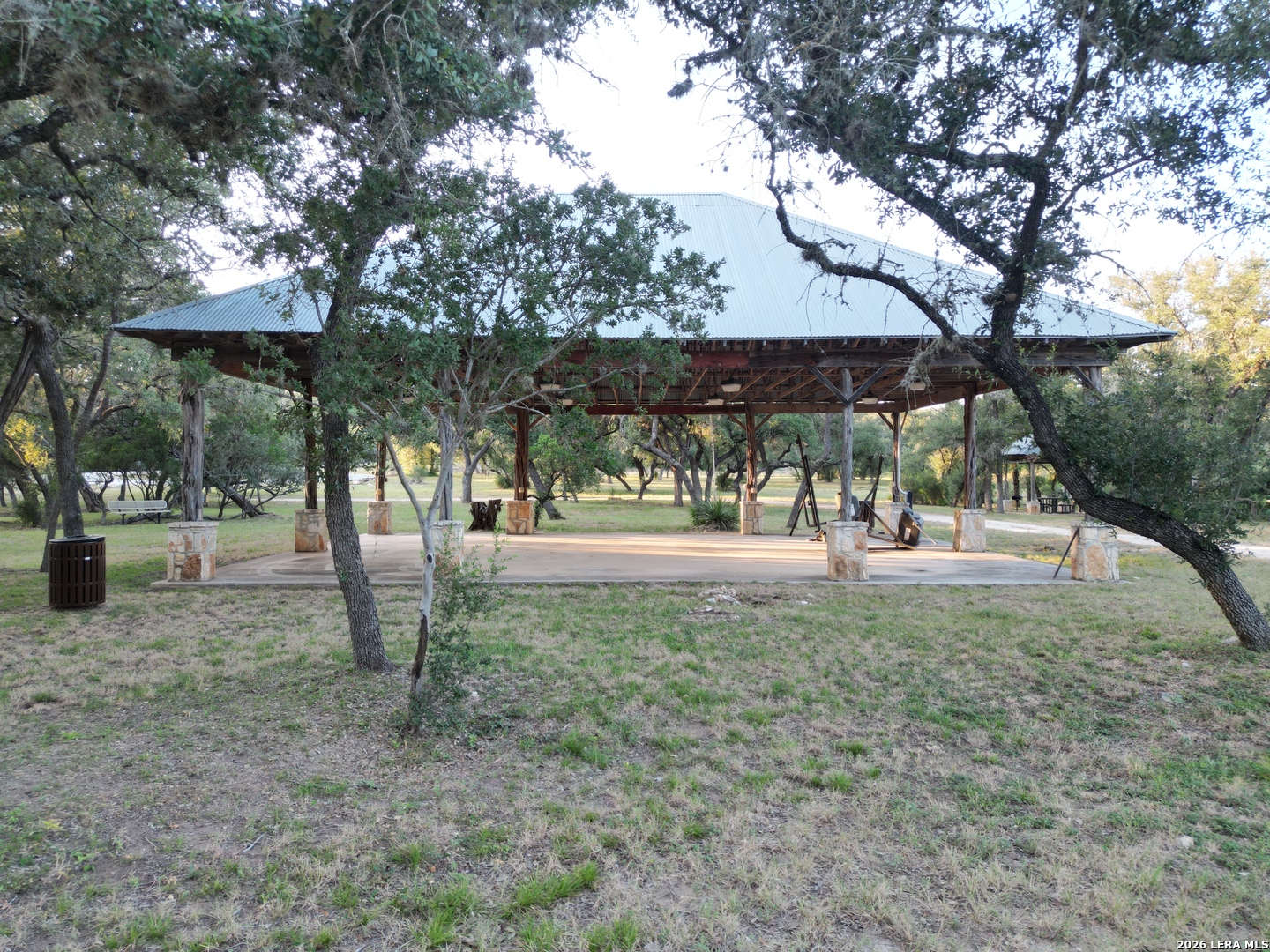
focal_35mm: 24
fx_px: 881
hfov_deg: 71.6
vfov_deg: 56.8
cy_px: 476
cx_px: 635
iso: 150
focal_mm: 6.72
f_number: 1.7
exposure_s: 1/160
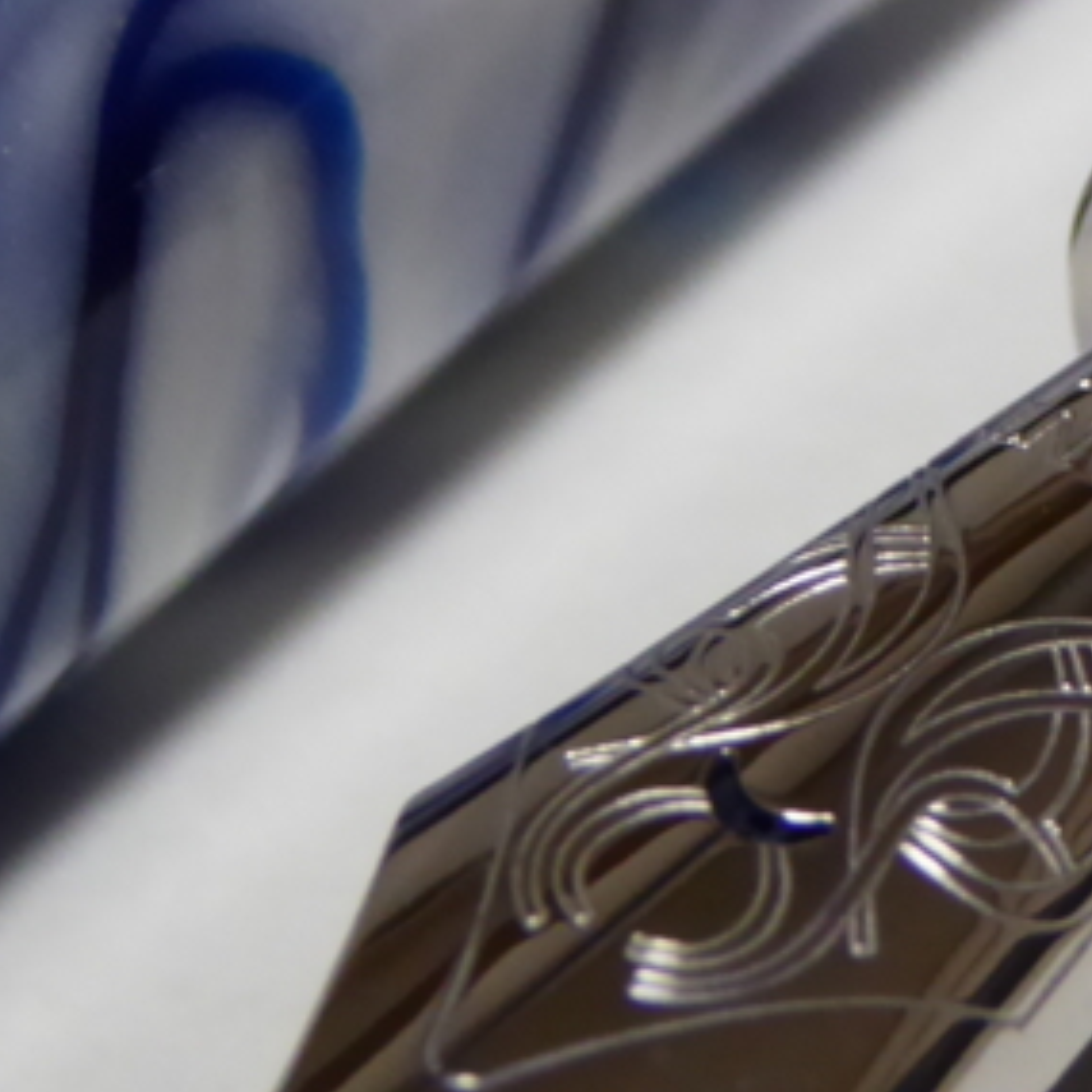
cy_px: 636
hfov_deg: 6.9
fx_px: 8958
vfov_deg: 7.0
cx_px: 1138
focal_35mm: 251
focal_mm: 13.2
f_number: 4.6
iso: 400
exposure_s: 1/15
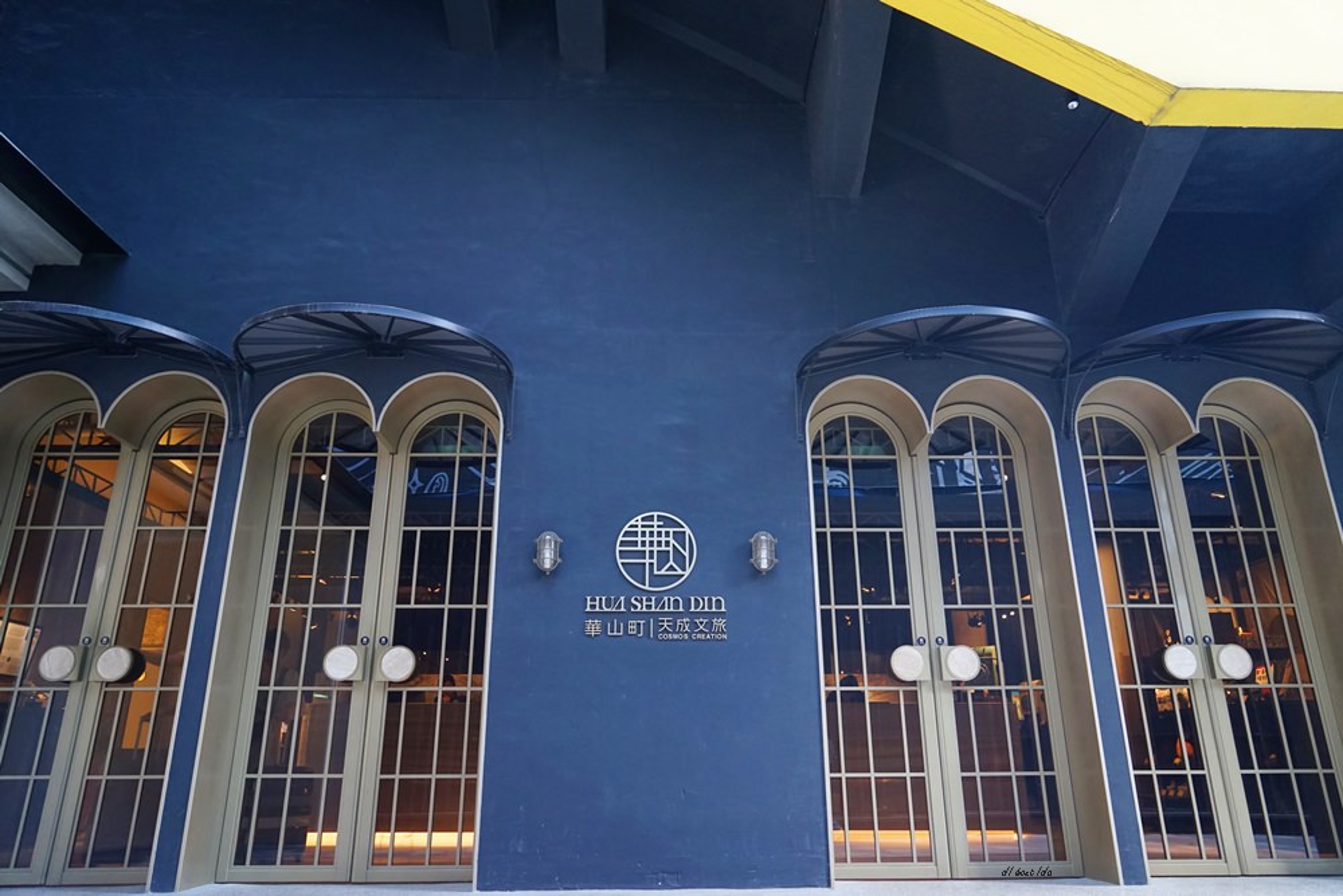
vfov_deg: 53.1
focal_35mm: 24
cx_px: 672
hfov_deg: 73.7
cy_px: 448
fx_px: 895
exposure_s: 1/60
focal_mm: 24
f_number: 4
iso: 1600
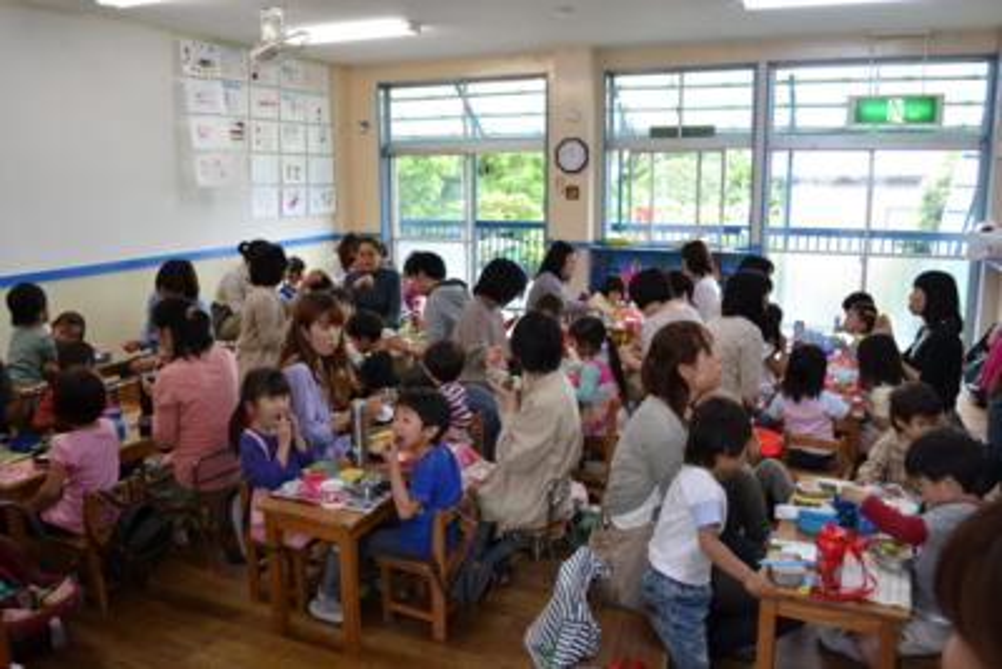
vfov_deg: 48.0
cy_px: 334
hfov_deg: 67.4
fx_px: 752
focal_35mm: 27
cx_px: 501
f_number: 4.5
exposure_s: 1/80
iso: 400
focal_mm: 18
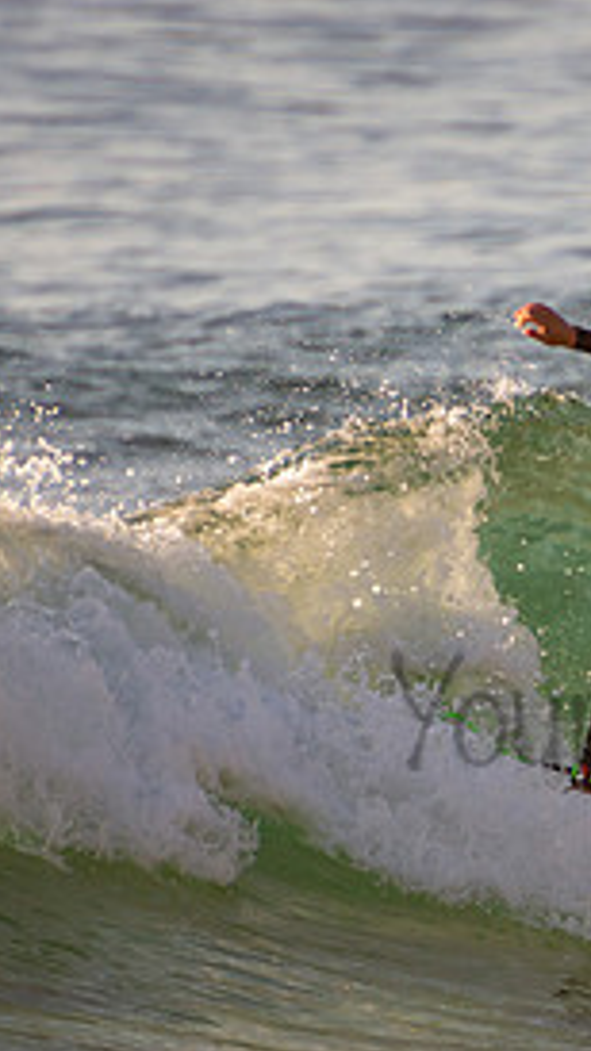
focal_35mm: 1331
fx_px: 37104
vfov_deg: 1.6
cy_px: 677
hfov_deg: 0.9
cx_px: 787
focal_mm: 400
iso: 400
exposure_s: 1/1250
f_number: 5.6
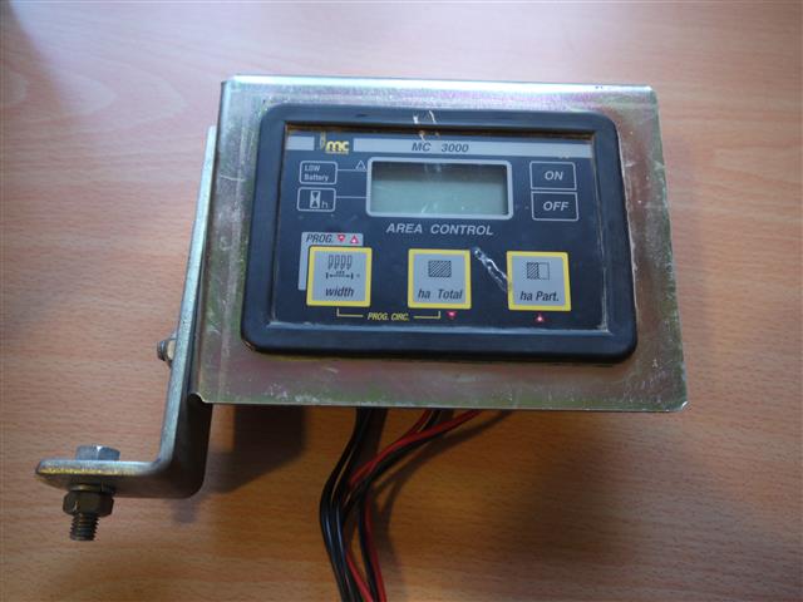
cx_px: 402
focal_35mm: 32
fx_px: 742
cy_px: 301
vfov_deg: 44.2
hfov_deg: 56.8
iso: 250
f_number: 3.8
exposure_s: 1/60
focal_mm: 16
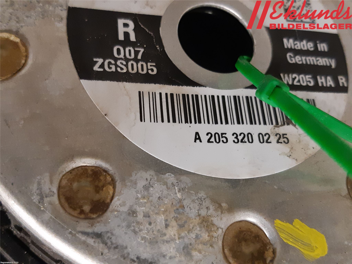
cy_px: 132
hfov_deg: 67.3
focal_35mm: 26
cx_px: 176
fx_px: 264
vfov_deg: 53.1
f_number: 1.7
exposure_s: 1/50
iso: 320
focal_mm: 3.93
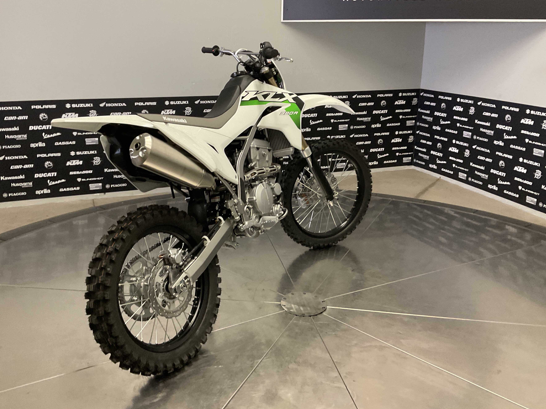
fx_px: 520
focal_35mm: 33
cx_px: 262
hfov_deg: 55.3
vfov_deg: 42.9
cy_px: 182
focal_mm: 3
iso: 250
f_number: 1.8
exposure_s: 1/60
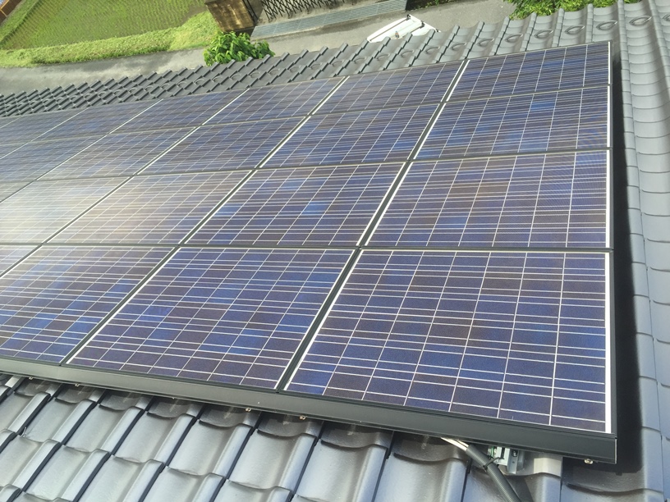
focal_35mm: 29
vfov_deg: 48.2
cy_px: 251
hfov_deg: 61.7
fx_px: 561
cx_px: 335
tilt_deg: -48.8
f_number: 2.2
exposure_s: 1/434
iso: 32
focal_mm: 4.15
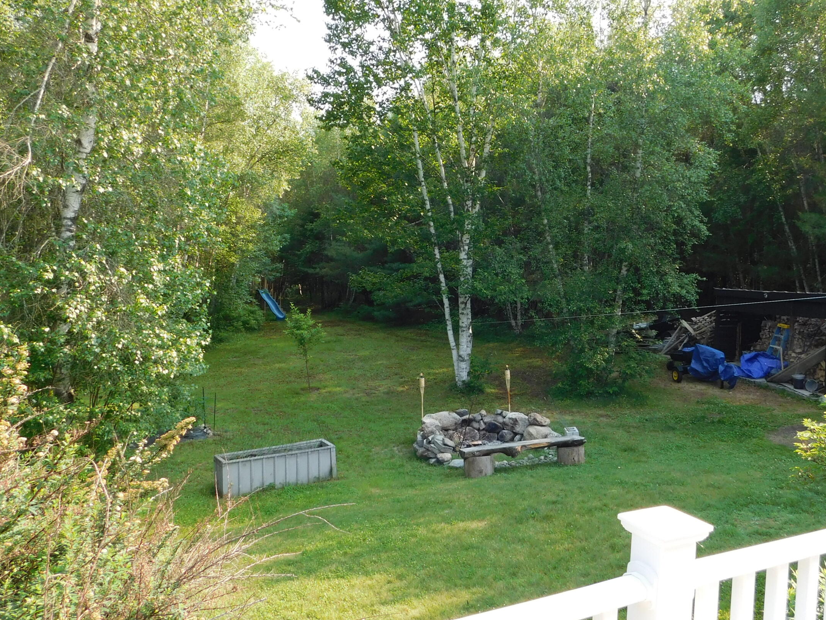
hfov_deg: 56.6
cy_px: 278
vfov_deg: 44.1
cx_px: 473
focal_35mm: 32
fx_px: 764
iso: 125
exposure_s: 1/320
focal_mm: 4
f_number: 3
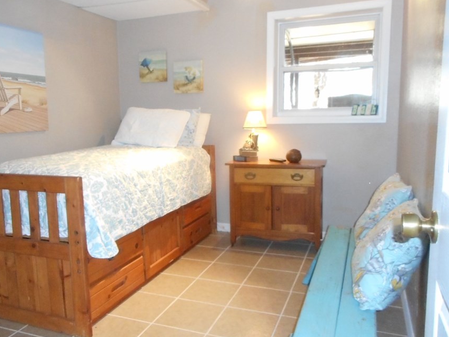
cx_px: 200
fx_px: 389
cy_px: 165
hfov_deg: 59.8
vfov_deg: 46.8
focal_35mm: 30
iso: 560
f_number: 3.7
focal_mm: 4.5
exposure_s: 1/25
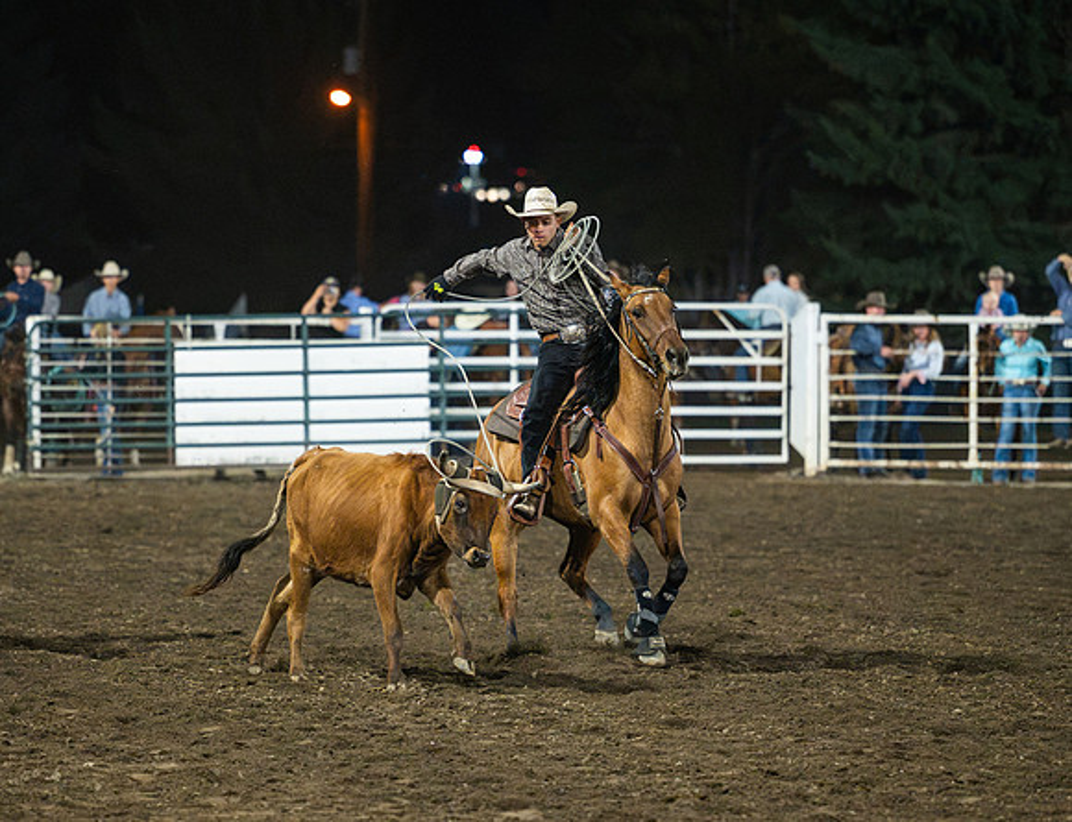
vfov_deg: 7.8
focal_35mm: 192
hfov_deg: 10.2
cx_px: 509
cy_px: 484
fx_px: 6007
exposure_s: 1/500
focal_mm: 135
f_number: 2.8
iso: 3200
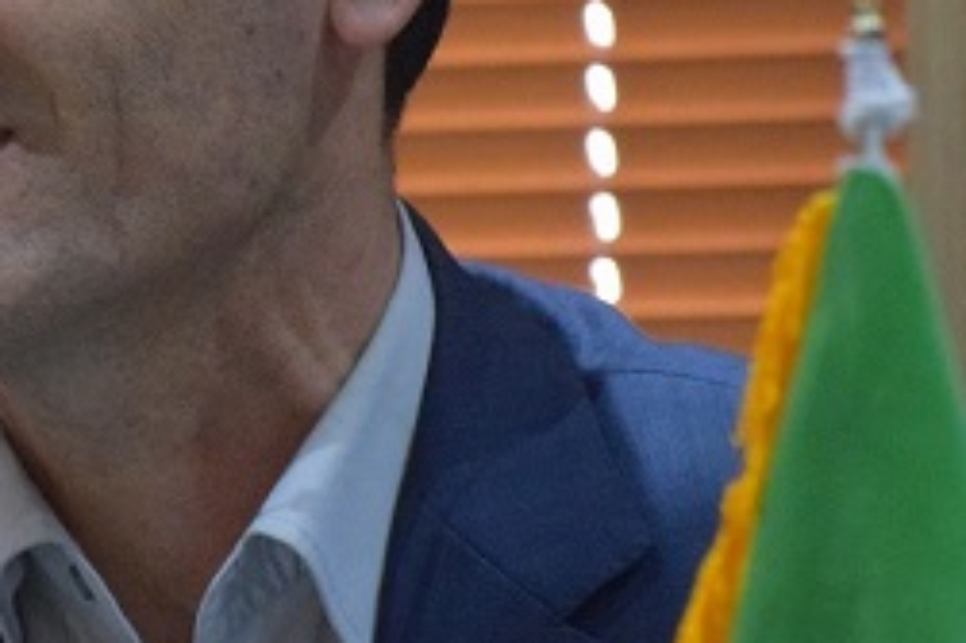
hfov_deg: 3.3
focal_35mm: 627
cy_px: 185
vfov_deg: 2.2
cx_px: 196
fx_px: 16813
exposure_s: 1/100
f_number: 5.6
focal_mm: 140
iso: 6400
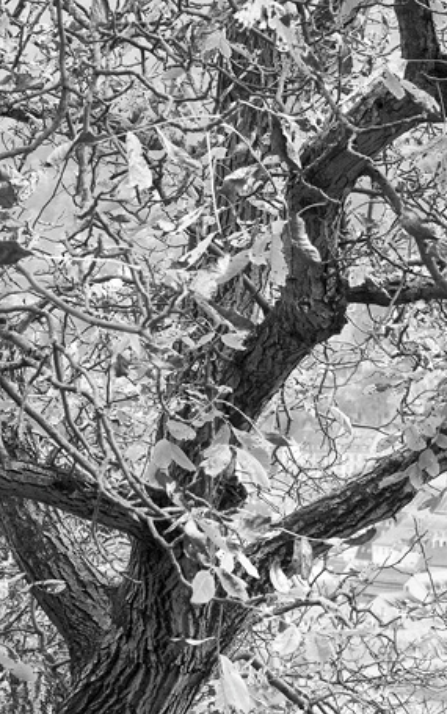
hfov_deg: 9.8
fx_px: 2592
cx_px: 292
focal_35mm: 133
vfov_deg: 15.7
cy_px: 359
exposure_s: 1/25
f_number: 11
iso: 200
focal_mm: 85
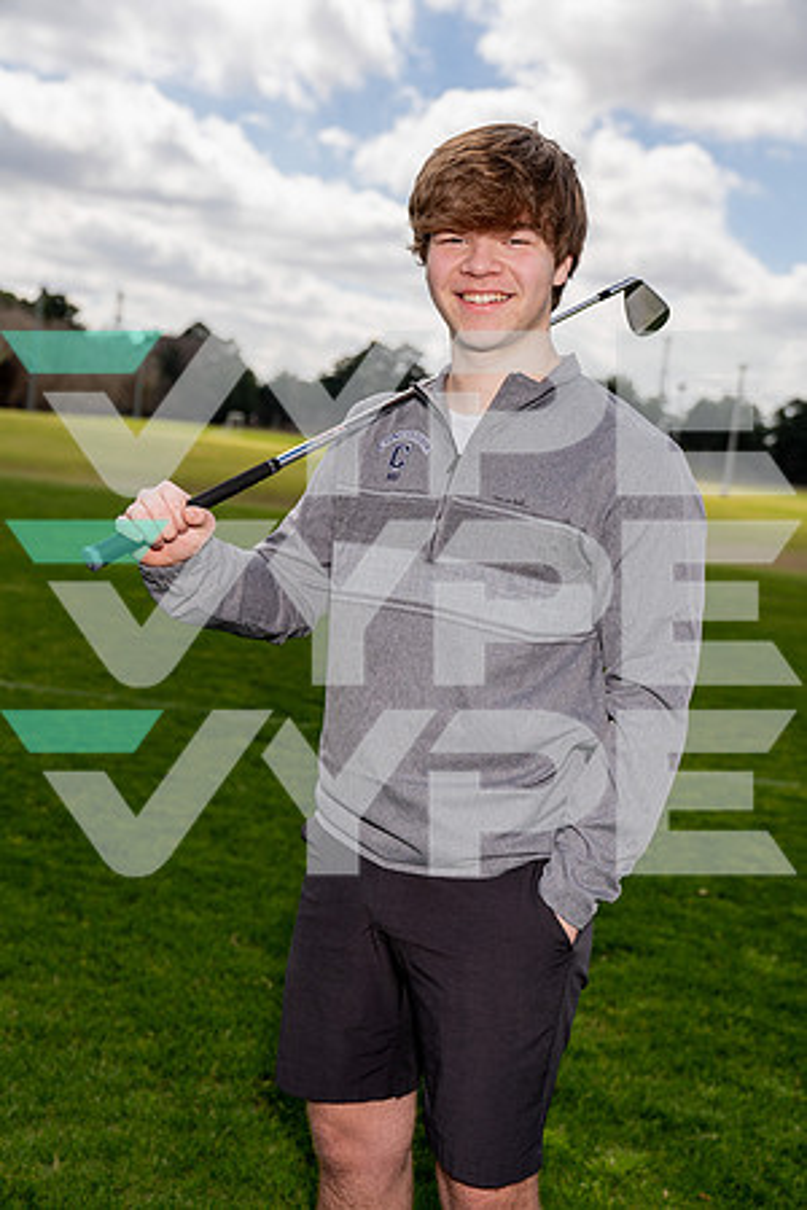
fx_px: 1547
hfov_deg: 29.2
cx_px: 404
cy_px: 605
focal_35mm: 46
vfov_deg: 42.7
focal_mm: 46
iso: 100
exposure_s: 1/1000
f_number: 4
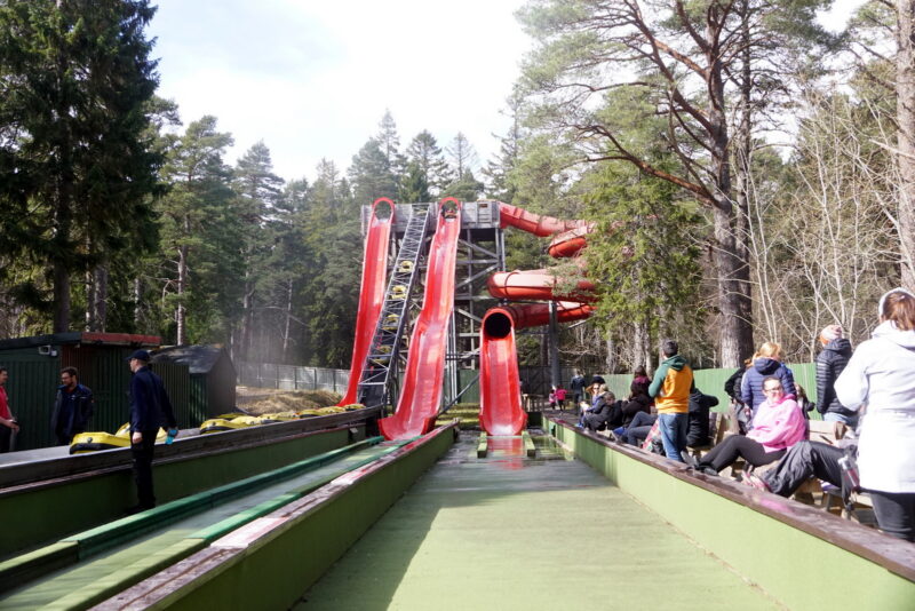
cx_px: 458
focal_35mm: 39
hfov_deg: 49.5
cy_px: 306
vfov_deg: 34.2
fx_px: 992
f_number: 8
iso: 800
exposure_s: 1/800
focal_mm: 26
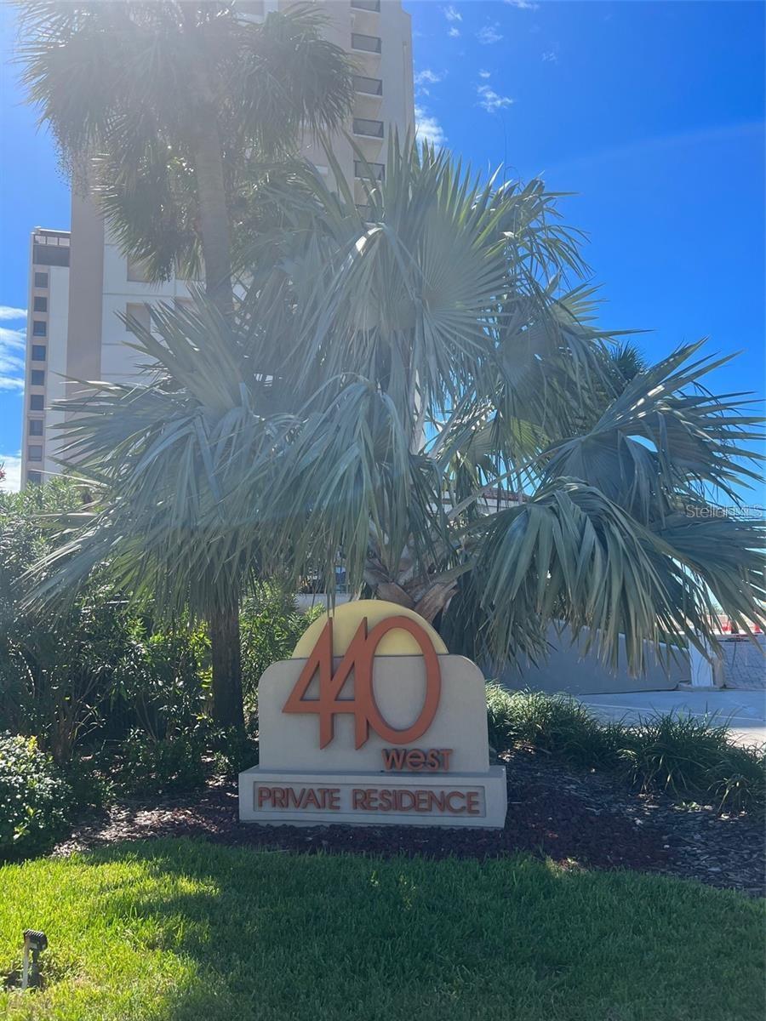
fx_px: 767
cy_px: 510
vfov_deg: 67.3
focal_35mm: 26
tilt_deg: +9.8
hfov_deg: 53.1
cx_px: 383
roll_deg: +1.1
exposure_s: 1/2123
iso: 50
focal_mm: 5.7
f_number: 1.5
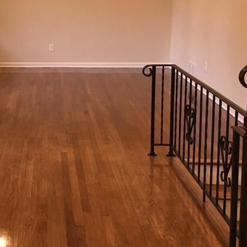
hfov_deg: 25.0
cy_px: 65
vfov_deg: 27.0
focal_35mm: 63
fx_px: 509
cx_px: -38
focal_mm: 4.15
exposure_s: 1/30
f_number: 2.2
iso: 100
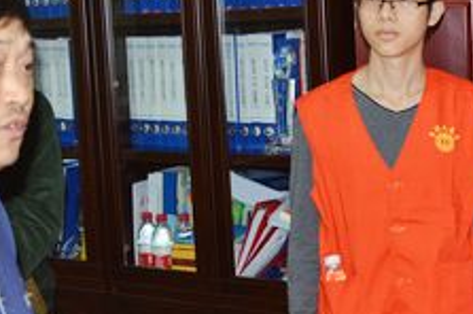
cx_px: 388
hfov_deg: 21.4
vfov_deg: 14.5
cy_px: 137
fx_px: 1233
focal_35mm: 94
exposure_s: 1/60
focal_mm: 28
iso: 640
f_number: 4.8
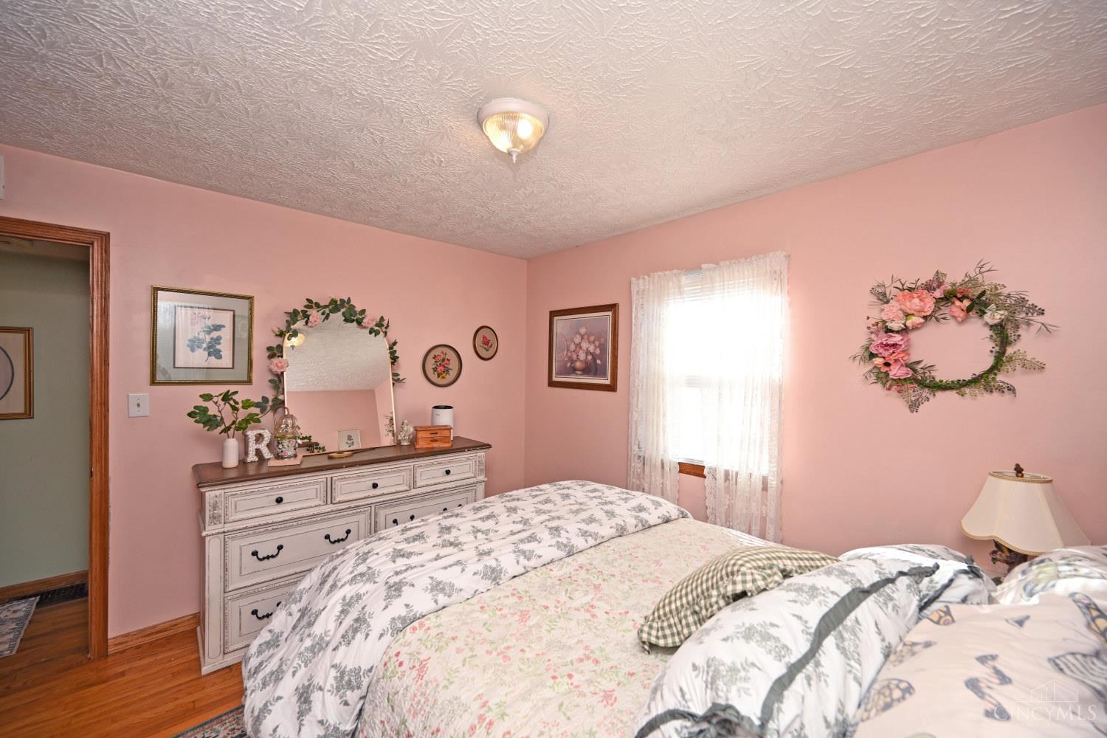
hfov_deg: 104.3
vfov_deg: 81.2
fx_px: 430
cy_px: 369
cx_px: 554
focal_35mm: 14
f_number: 5
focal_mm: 14
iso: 200
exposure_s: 1/100
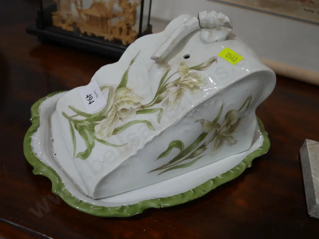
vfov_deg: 44.2
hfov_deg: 56.8
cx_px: 160
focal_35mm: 32
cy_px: 120
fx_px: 295
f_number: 3.6
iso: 200
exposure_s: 1/125
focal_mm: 16
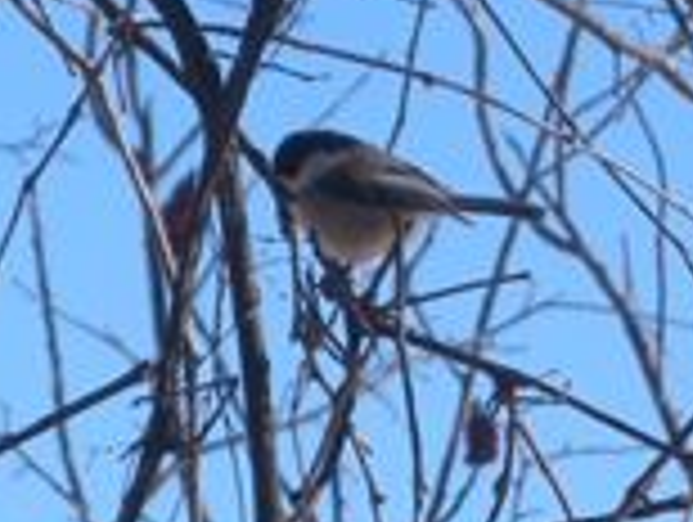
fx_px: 12391
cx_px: 104
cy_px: 144
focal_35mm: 618
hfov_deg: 3.2
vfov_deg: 2.4
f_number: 5.4
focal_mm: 26
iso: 64
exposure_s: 1/344
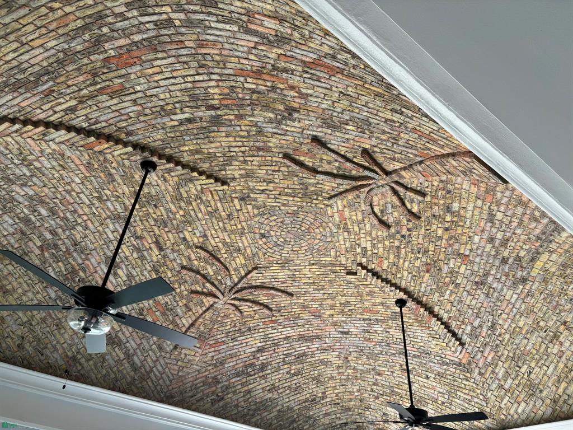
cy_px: 215
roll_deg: -4.7
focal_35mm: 26
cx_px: 286
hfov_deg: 67.3
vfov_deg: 53.1
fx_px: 430
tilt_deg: +38.9
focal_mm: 5.96
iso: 64
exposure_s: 1/121
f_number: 1.6
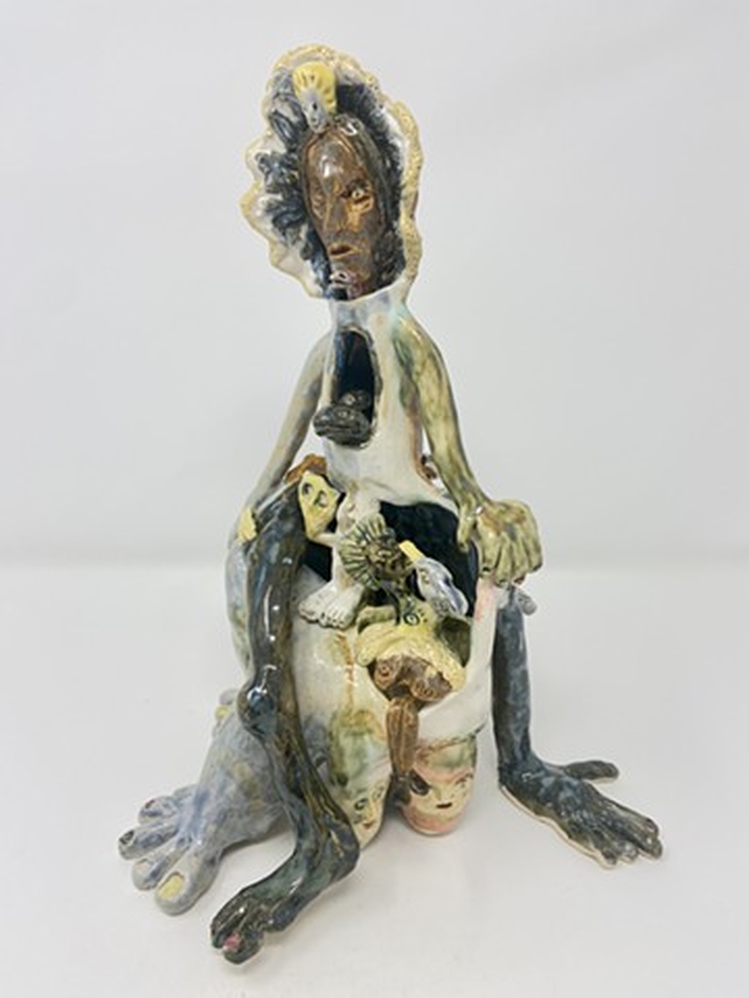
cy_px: 499
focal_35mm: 26
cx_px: 374
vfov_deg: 67.3
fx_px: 750
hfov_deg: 53.1
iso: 32
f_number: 1.8
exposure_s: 1/279
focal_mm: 4.2
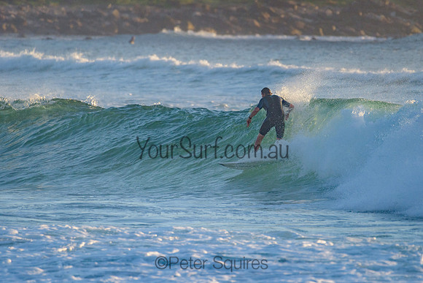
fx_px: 7201
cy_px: 118
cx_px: 248
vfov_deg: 2.2
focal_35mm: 613
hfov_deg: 3.4
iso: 640
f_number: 5.6
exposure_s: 1/2000
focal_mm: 500
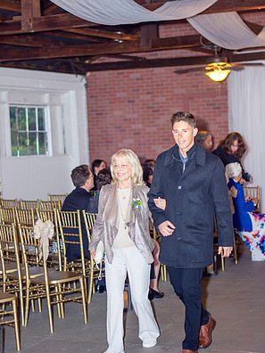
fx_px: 837
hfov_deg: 18.0
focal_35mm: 82
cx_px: 133
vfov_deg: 23.8
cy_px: 158
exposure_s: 1/200
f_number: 1.8
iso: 200
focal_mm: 50
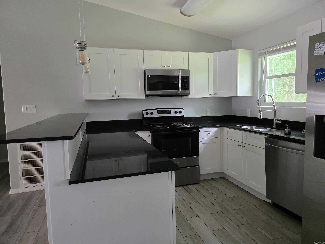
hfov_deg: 73.9
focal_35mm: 23
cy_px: 122
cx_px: 162
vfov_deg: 58.9
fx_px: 216
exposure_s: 1/120
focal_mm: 6.3
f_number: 1.7
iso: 1000
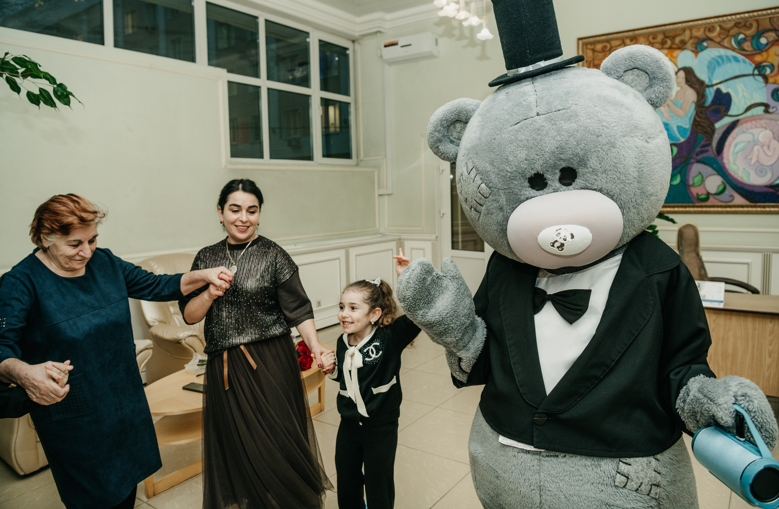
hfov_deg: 72.2
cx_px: 398
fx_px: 534
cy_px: 246
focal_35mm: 25
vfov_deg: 50.9
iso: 640
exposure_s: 1/160
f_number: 4.5
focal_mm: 24
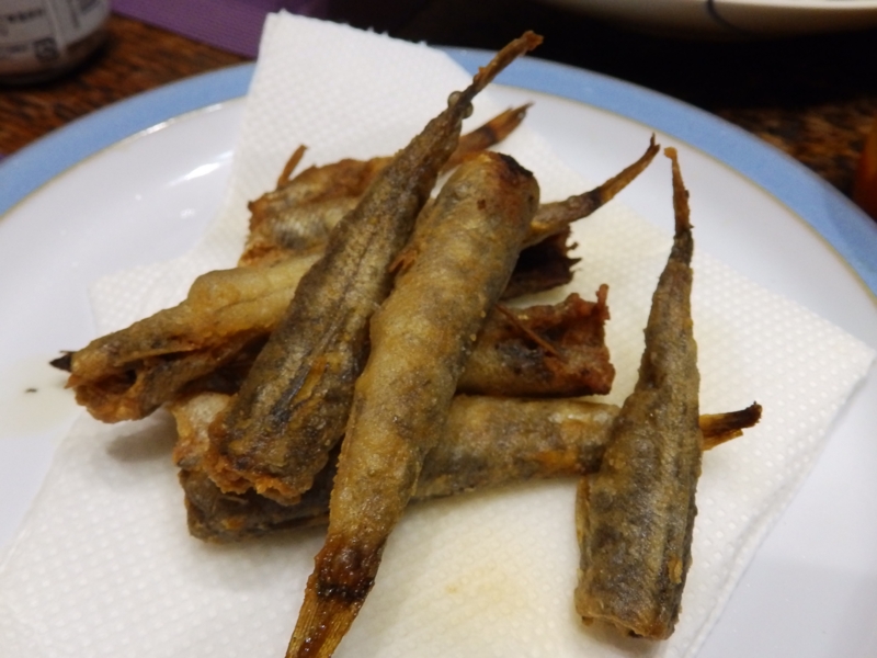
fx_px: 811
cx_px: 438
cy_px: 329
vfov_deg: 44.2
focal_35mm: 32
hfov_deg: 56.8
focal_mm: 5.7
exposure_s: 1/30
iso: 640
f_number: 3.7
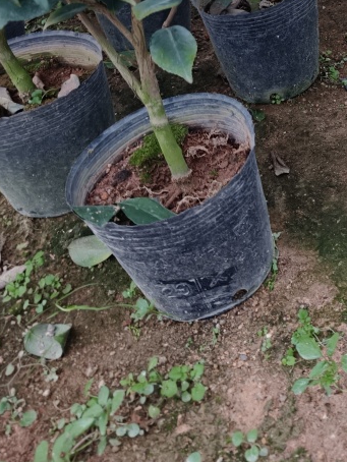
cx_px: 400
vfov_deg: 32.5
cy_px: -5
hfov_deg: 24.8
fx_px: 721
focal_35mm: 54
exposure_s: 1/37.6
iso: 1000
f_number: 1.6
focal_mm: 6.06
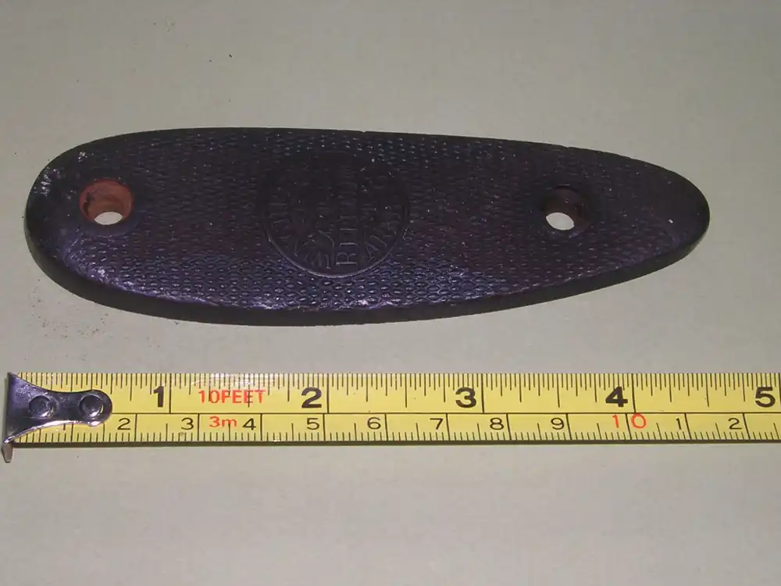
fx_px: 1670
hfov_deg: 26.3
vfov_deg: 19.9
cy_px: 293
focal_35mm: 74
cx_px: 390
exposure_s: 1/60.1
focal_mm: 9.6
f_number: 7.6
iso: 100
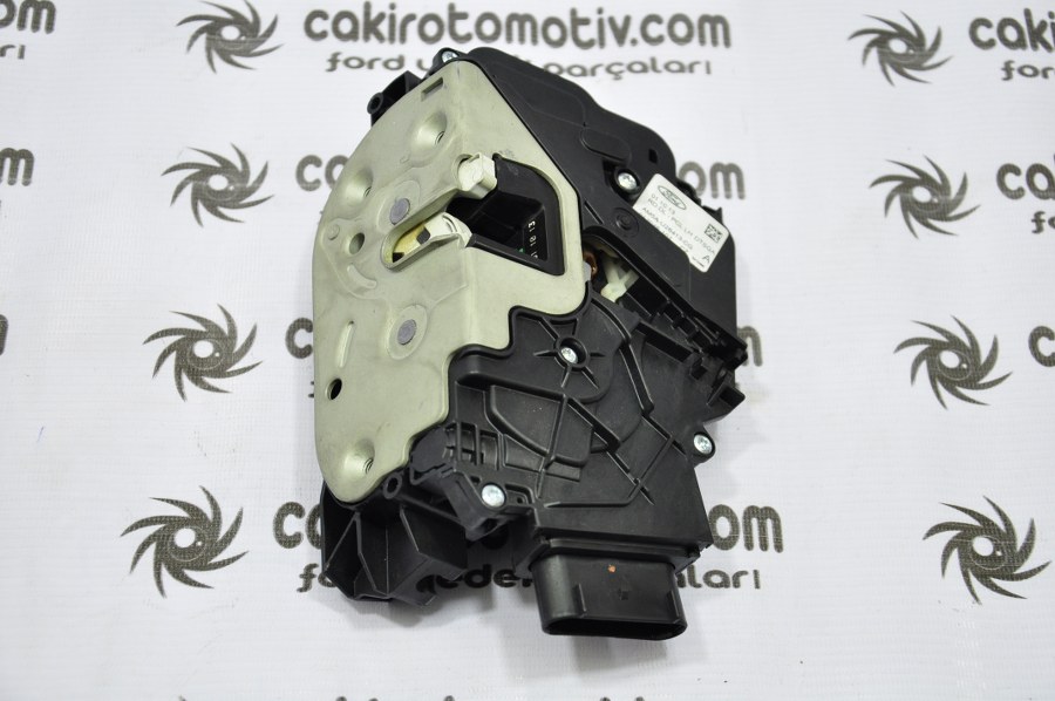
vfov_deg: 20.1
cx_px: 528
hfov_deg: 29.9
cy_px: 350
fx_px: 1976
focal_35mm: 68
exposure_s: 1/50
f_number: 4.8
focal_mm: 45
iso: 640
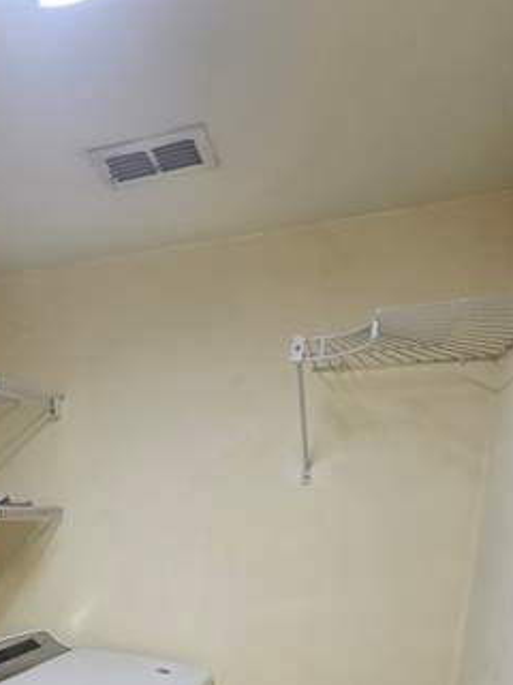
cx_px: 143
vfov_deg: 55.8
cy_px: 646
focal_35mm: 26
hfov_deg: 51.3
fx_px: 514
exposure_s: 1/60.2
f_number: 2.2
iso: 64
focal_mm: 2.2
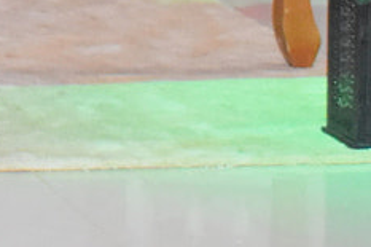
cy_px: -483
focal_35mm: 360
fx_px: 3712
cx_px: -685
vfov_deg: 3.7
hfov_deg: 5.4
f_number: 5.6
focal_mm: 35
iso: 3200
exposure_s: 1/80
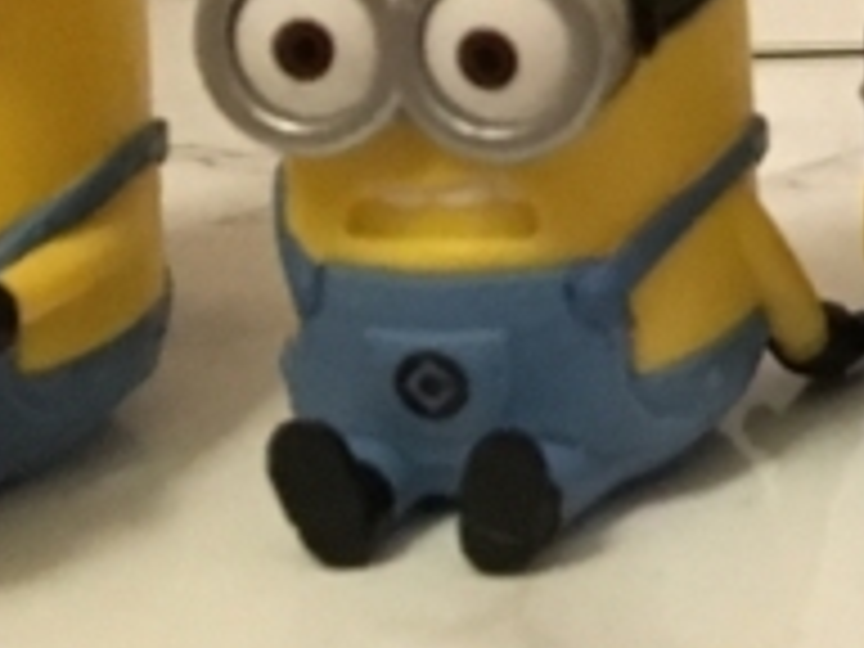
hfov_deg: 11.6
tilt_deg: -4.6
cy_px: -940
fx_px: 3869
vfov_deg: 8.7
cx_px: 1660
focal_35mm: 155
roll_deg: +1.7
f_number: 2.2
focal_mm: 4.15
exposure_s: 1/30
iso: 160
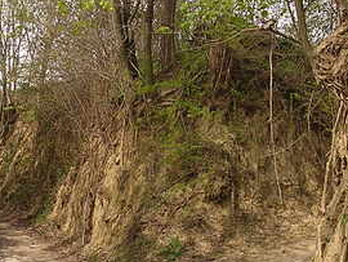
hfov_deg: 21.7
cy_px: 183
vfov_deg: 16.4
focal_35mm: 90
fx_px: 906
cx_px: 140
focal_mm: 5.8
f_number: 2.8
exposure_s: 1/410
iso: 100
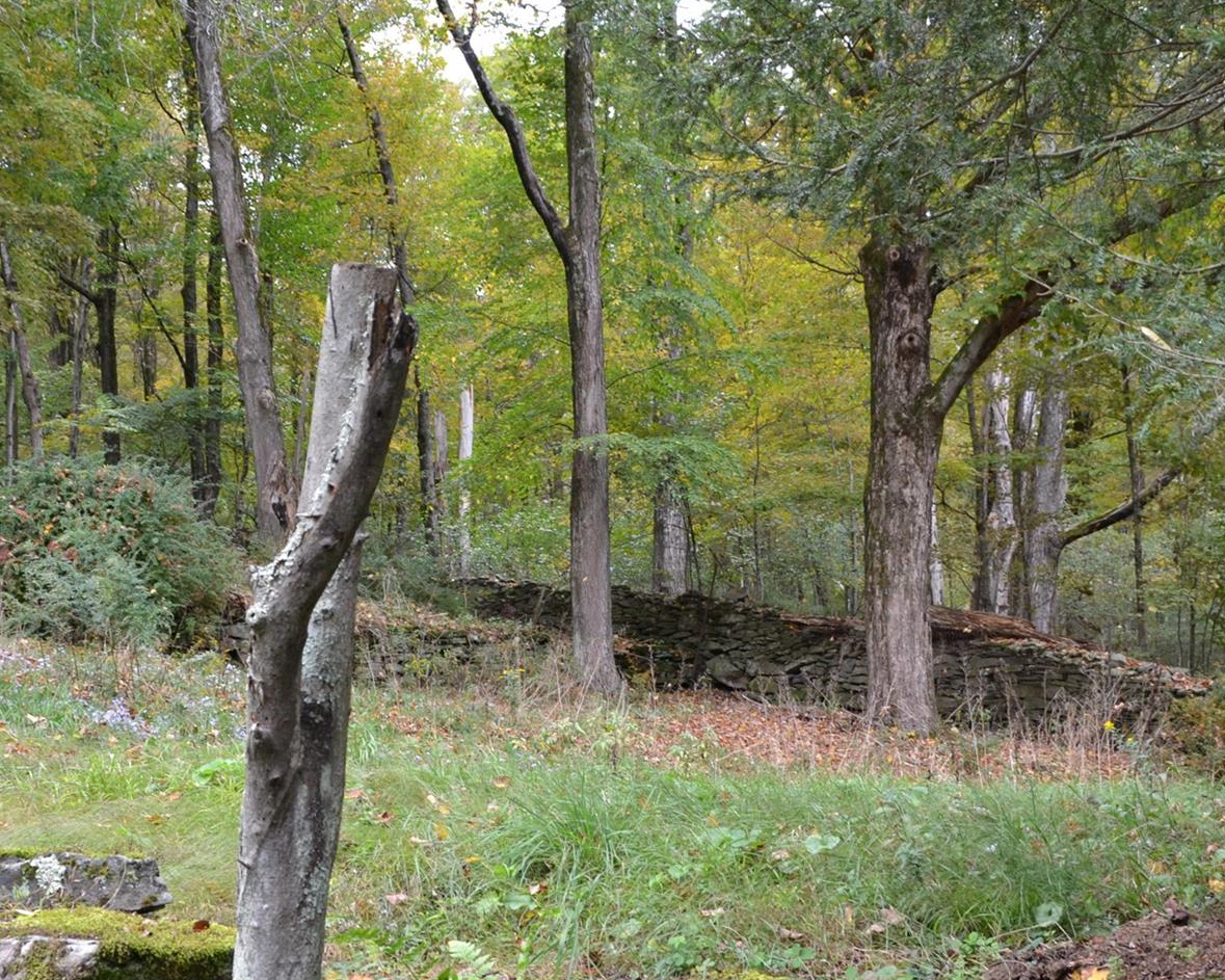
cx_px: 565
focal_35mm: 44
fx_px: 1595
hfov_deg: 42.0
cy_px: 549
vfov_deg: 34.1
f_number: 5.6
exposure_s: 1/60
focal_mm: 18
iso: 360
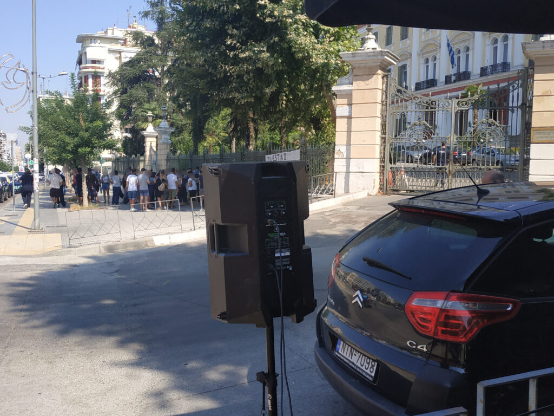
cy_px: 208
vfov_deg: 56.8
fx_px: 384
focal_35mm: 24
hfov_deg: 71.6
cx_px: 277
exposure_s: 1/1783
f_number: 1.9
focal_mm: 3.94
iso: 160
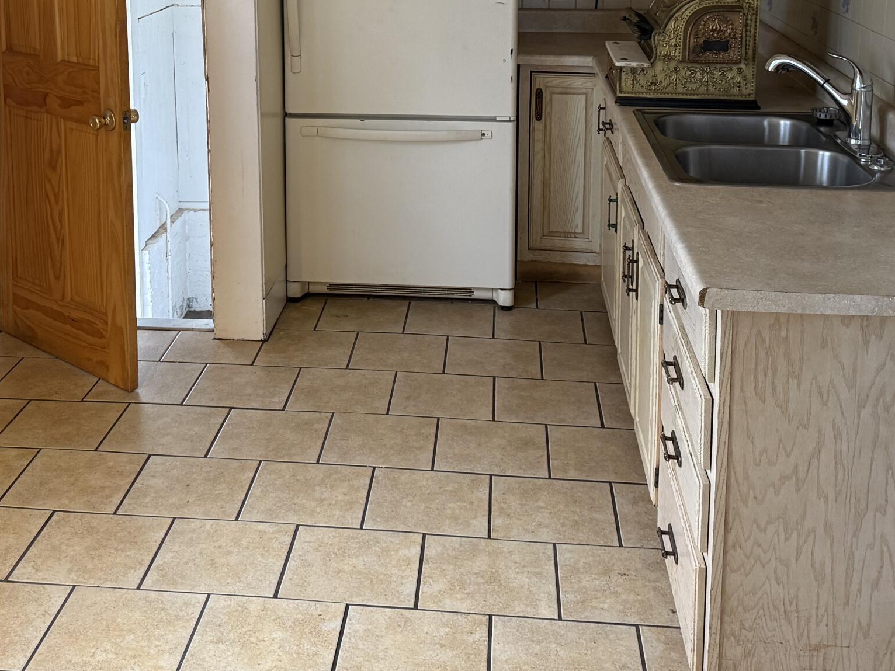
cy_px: 57
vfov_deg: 29.5
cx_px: 360
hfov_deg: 40.3
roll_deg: +0.7
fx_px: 1215
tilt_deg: -7.9
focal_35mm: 47
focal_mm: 6.76
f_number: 1.78
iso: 250
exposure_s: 1/60
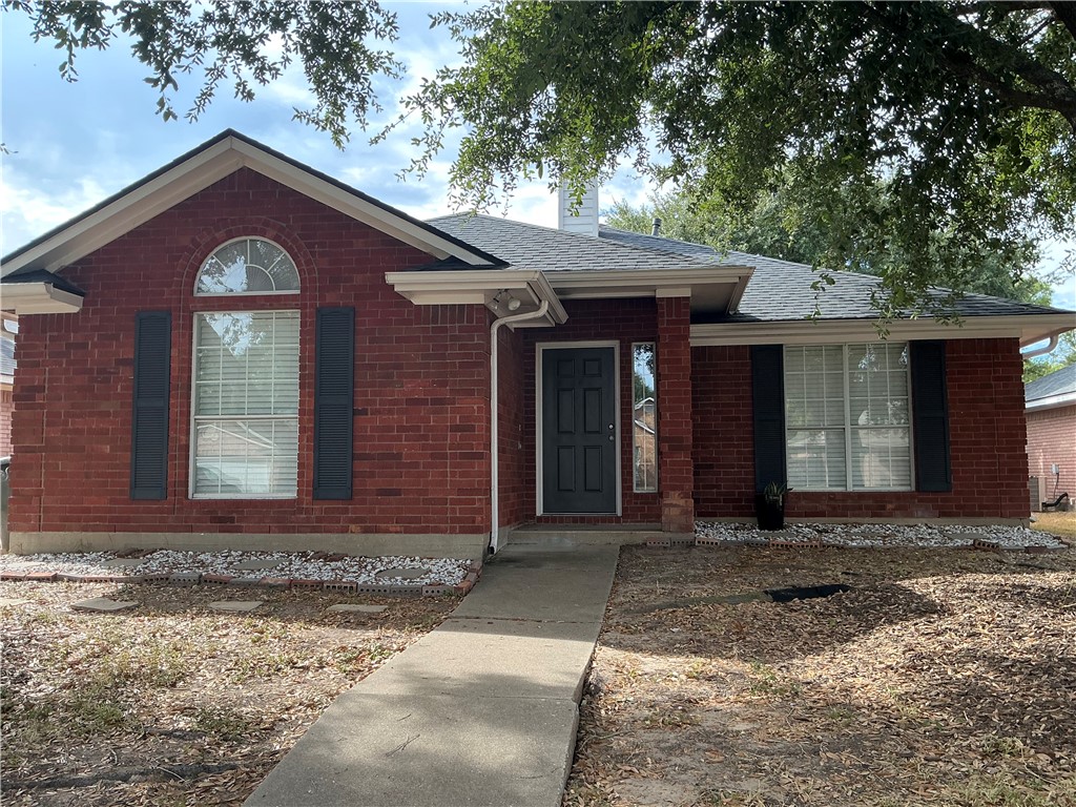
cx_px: 538
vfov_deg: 49.7
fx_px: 870
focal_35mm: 28
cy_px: 404
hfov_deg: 63.4
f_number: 1.8
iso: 25
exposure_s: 1/346
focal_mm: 3
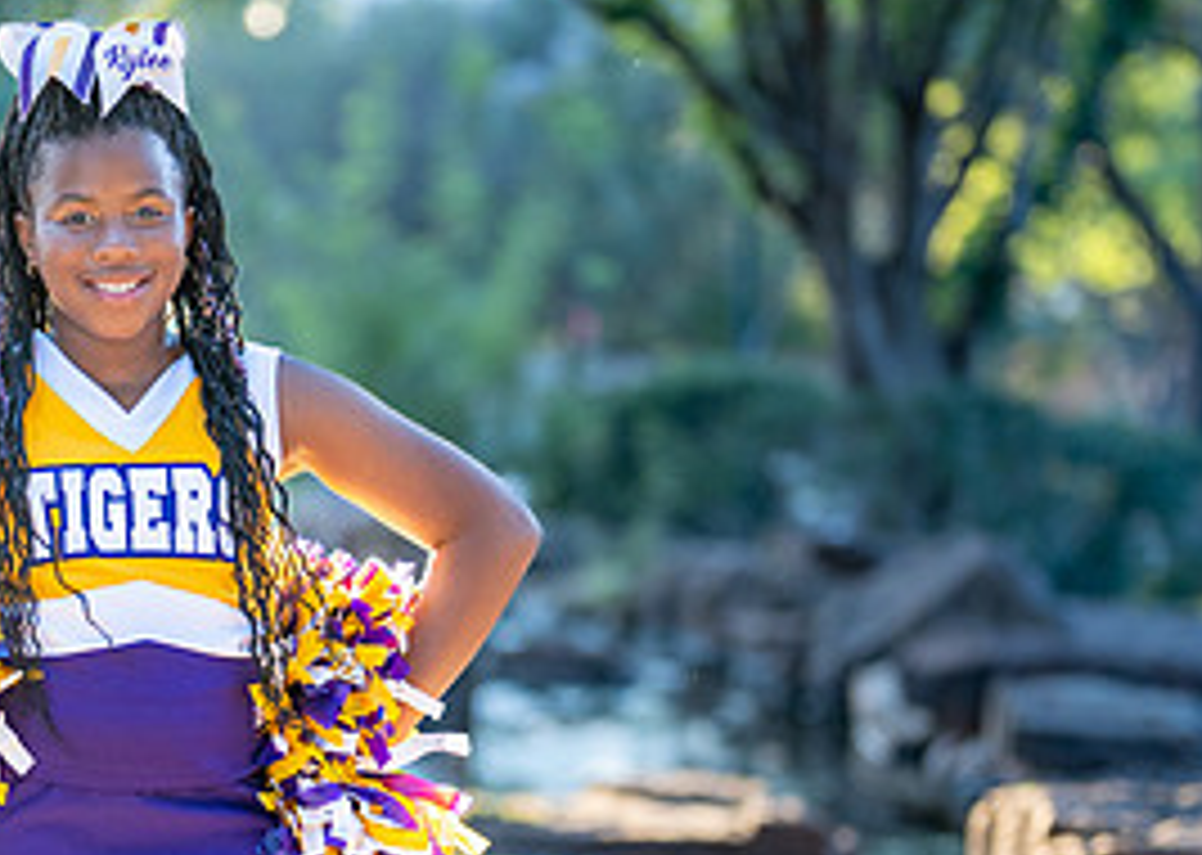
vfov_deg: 10.4
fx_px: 4671
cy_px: 753
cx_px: 241
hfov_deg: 14.6
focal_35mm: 137
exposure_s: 1/400
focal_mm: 50
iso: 250
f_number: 1.2
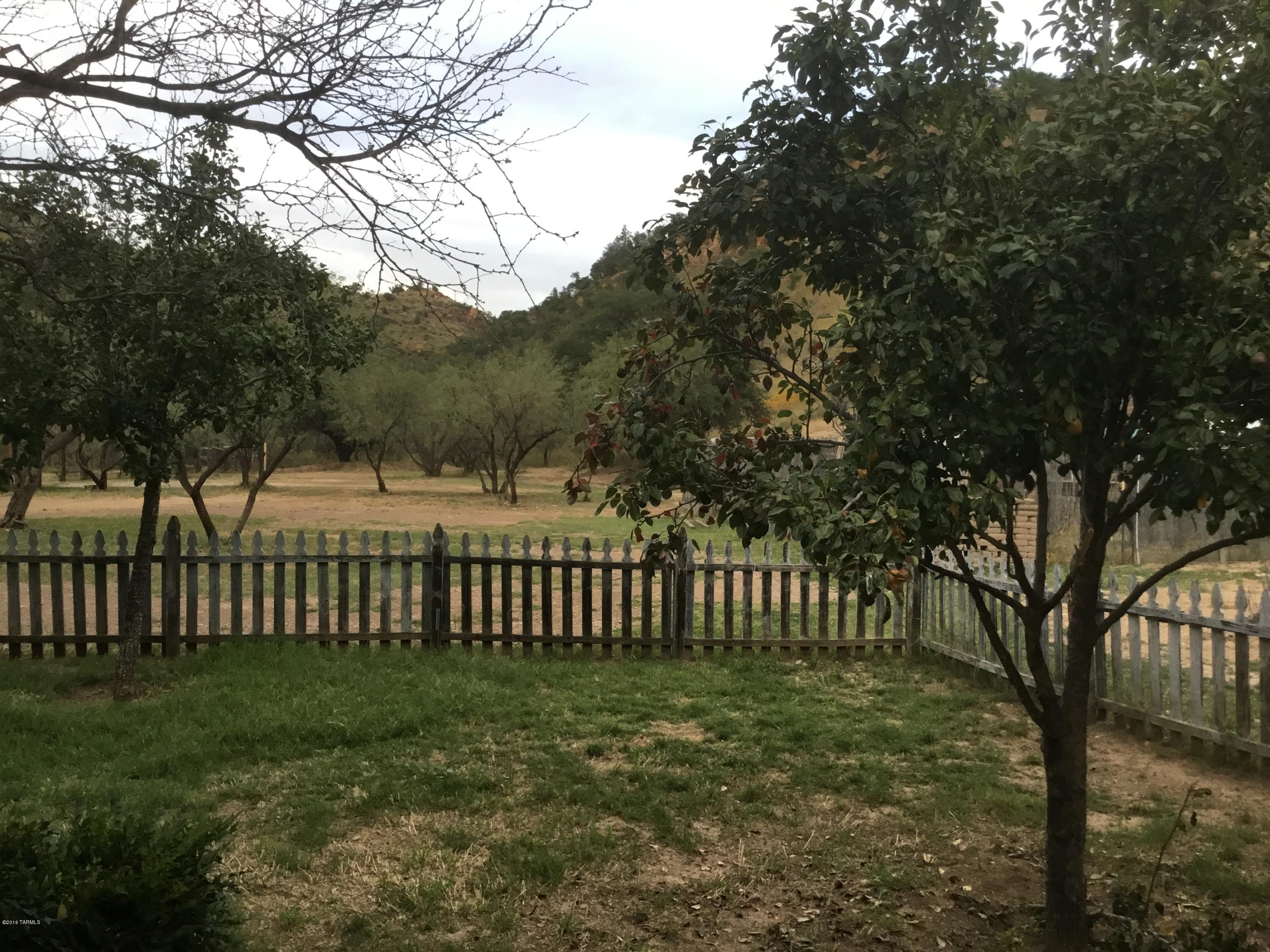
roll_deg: -1.1
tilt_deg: +0.2
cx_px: 635
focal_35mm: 31
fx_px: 1137
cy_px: 476
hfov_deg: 58.4
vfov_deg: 45.4
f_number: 2.4
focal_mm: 3.3
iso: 25
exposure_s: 1/40
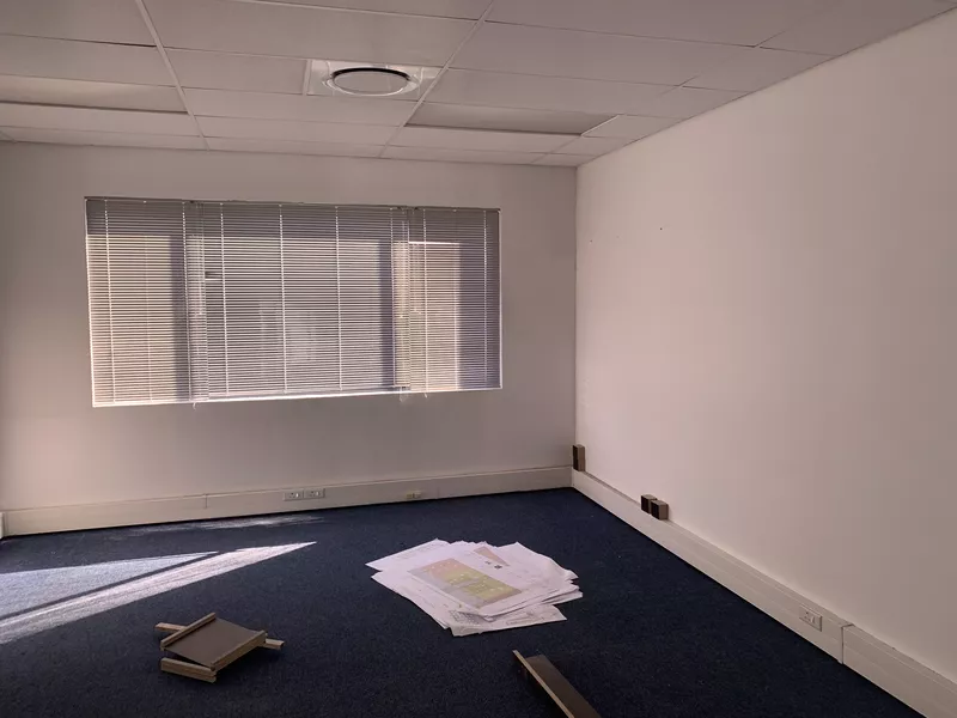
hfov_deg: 67.3
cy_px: 359
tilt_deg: -3.5
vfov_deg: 53.1
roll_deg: +0.1
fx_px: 719
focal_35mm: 26
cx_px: 478
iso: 100
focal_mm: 4.25
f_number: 1.8
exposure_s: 1/117
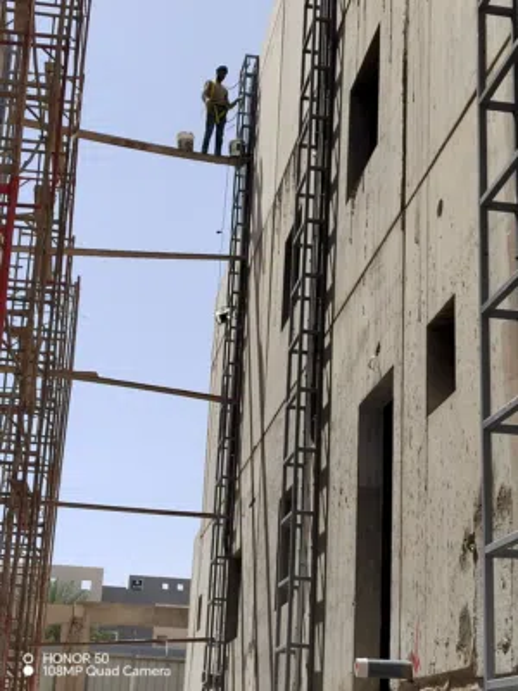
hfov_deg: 24.8
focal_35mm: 59
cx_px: 259
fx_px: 1177
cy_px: 346
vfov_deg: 32.7
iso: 250
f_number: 1.9
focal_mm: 5.52
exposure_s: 1/2492
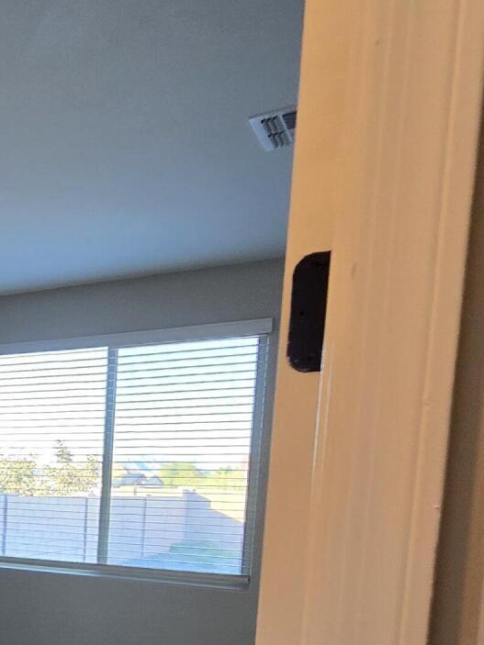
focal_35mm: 37
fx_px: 690
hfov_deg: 32.3
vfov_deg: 45.6
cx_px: -91
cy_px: 575
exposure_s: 1/60
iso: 80
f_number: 2.2
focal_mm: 2.2
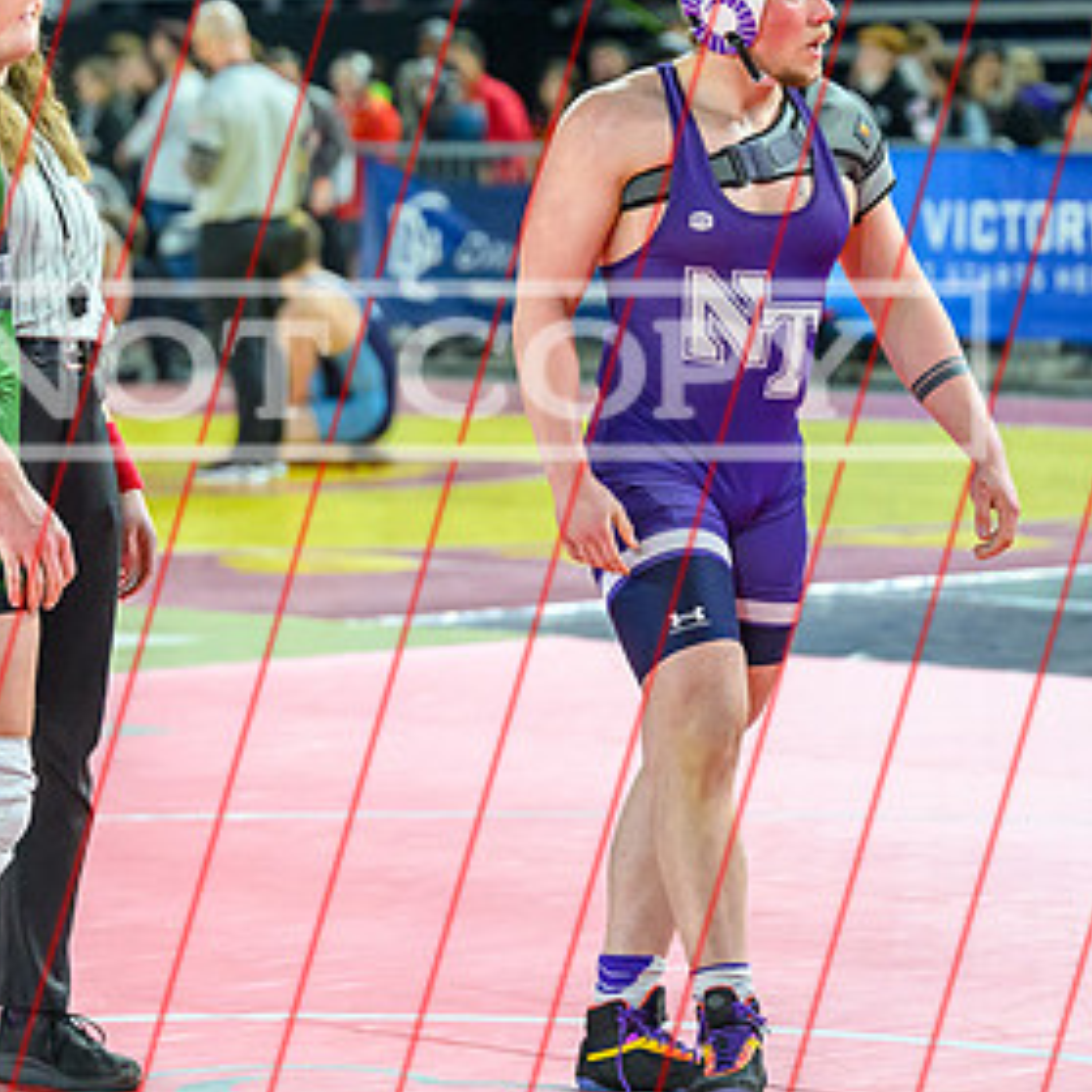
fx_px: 7138
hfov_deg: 8.7
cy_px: 319
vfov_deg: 8.7
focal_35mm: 200
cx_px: 199
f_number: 2.8
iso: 3200
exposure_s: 1/800
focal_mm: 85
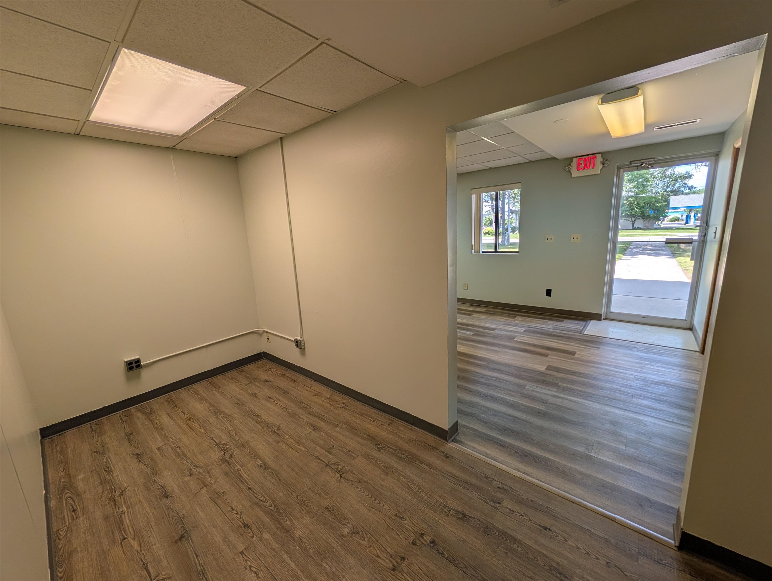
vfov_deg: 94.6
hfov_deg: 110.5
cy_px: 290
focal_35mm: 12
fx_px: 268
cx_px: 386
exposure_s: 1/472
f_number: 1.7
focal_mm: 2.02
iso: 52
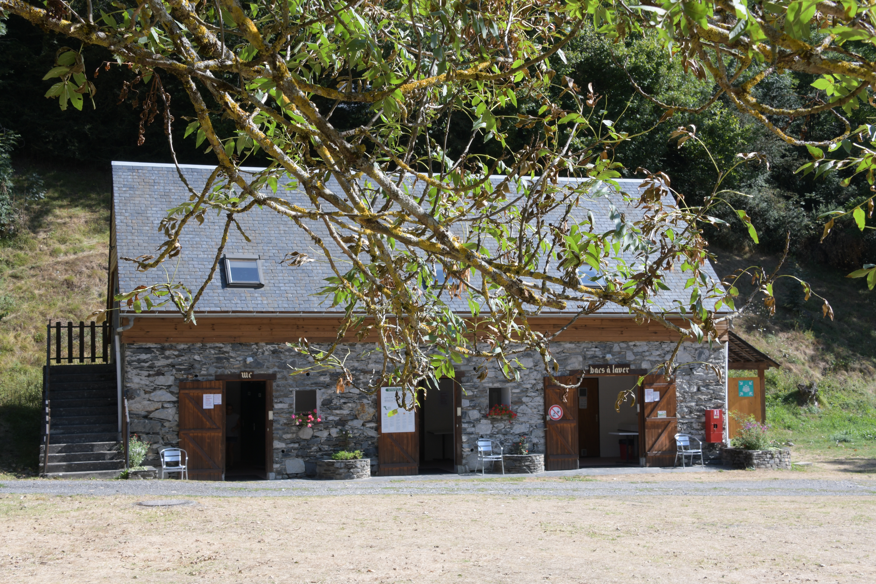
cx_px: 438
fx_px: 1277
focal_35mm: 52
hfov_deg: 37.9
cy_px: 292
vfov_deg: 25.8
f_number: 10
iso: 200
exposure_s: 1/100
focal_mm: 35
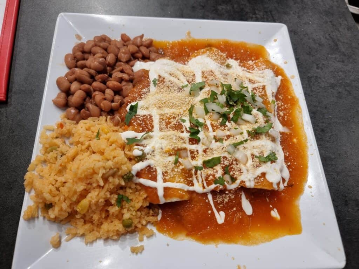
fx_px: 249
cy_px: 134
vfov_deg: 56.8
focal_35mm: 24
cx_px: 180
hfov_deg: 71.6
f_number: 1.8
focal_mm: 6.7
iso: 160
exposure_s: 1/120
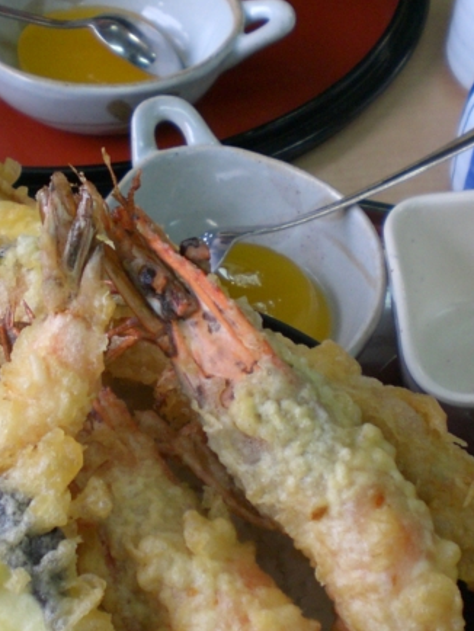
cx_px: 125
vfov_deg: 27.8
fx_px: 1277
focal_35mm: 70
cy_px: 331
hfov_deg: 20.9
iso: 200
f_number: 3.1
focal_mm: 6.3
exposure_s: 1/125
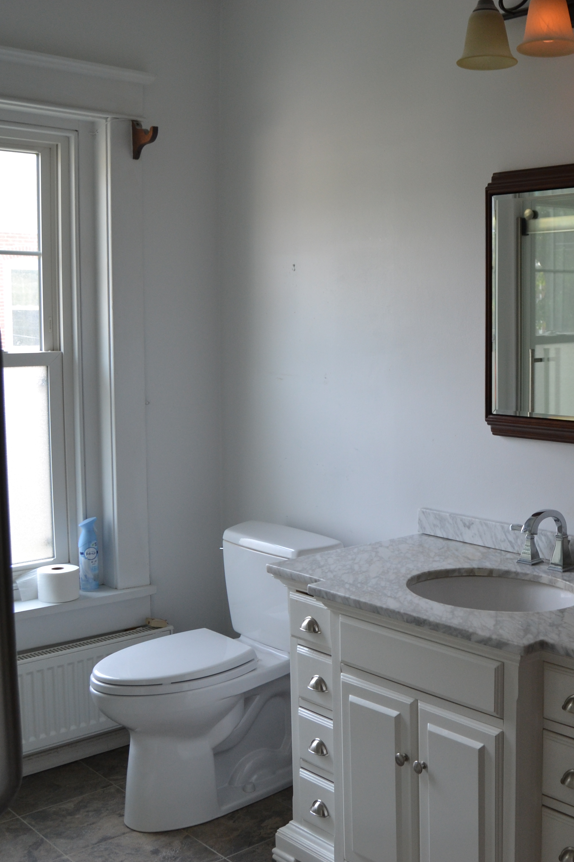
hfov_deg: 31.4
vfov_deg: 47.4
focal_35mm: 41
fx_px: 981
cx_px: 491
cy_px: 430
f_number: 4.5
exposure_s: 1/80
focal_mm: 18
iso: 400
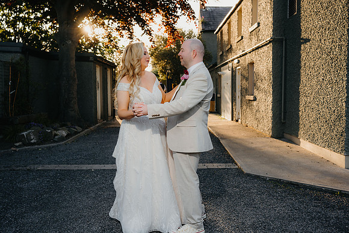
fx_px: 346
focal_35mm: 36
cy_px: 117
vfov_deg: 37.2
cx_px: 172
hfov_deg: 53.5
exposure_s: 1/250
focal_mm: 35
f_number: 4
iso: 100
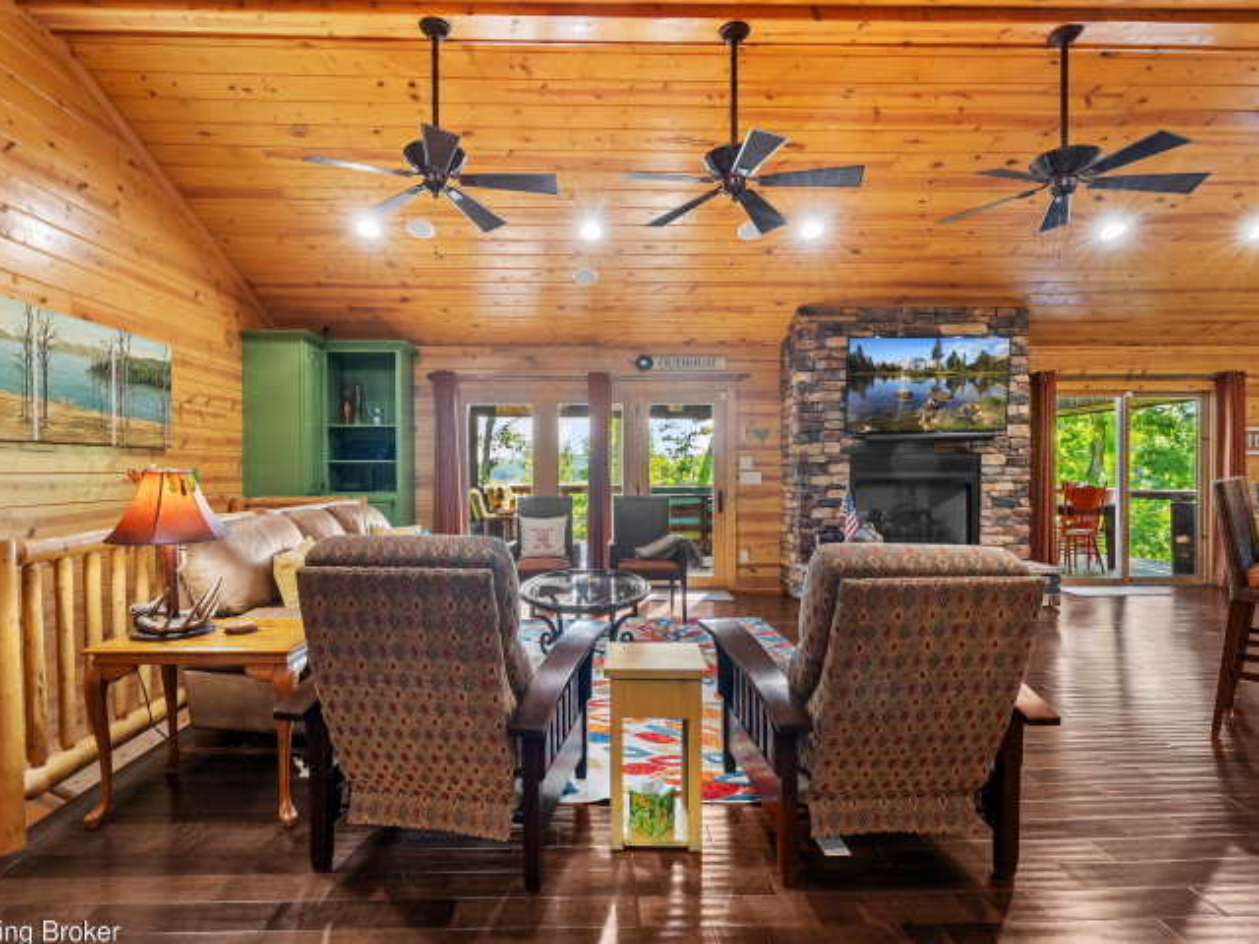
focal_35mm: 18
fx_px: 655
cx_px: 601
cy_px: 484
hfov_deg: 87.7
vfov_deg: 71.6
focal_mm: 16
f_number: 11
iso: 1000
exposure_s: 1/1.67
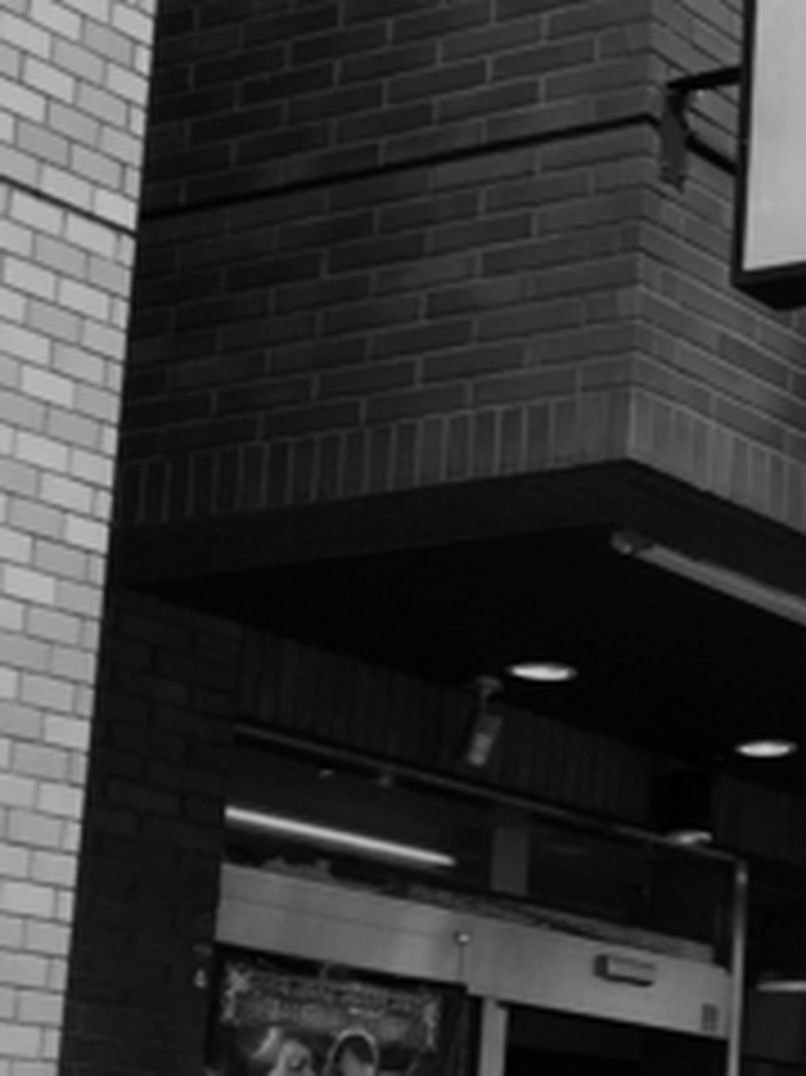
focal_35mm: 97
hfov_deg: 14.2
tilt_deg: +12.8
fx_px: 3014
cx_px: 1229
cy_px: 680
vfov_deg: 20.2
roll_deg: -1.6
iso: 25
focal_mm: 4.15
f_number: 2.2
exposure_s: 1/386
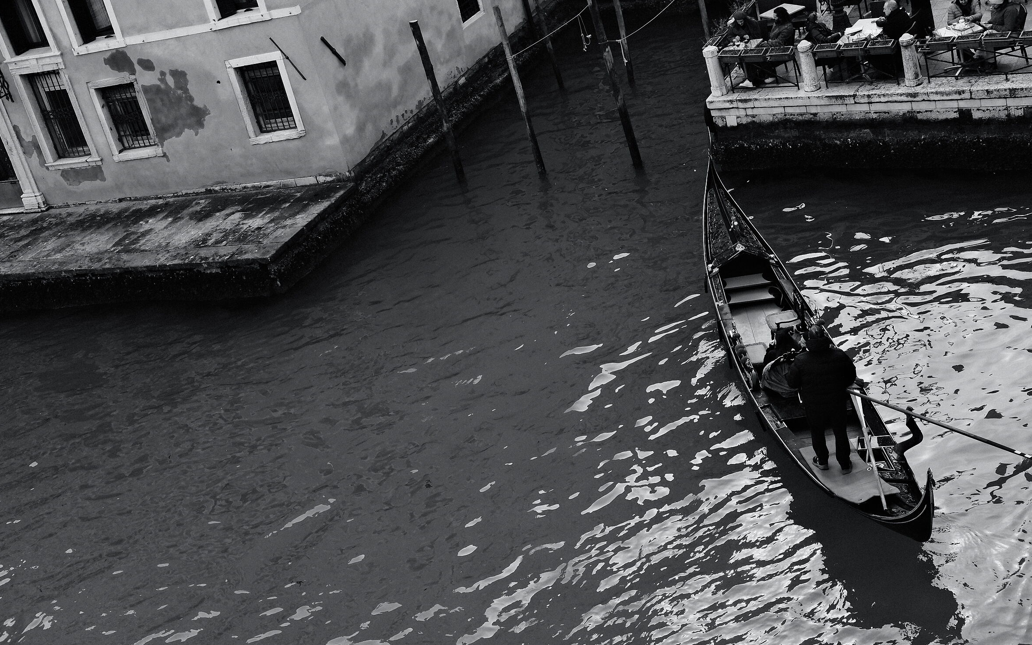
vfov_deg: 23.6
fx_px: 1547
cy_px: 311
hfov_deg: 36.9
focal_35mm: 55
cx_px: 508
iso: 640
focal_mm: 35
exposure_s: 1/1250
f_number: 5.6
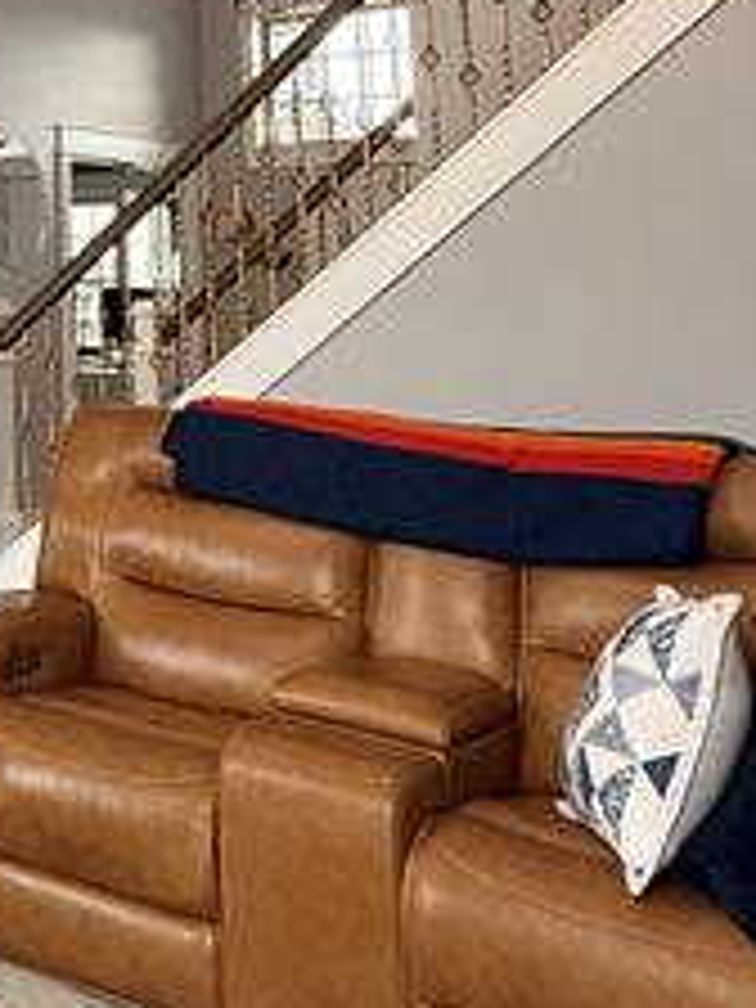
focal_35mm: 48
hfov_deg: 26.1
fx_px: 1398
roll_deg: -1.5
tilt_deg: +11.4
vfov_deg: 35.9
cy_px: 9
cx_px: -212
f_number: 2.2
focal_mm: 2.22
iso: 200
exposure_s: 1/120
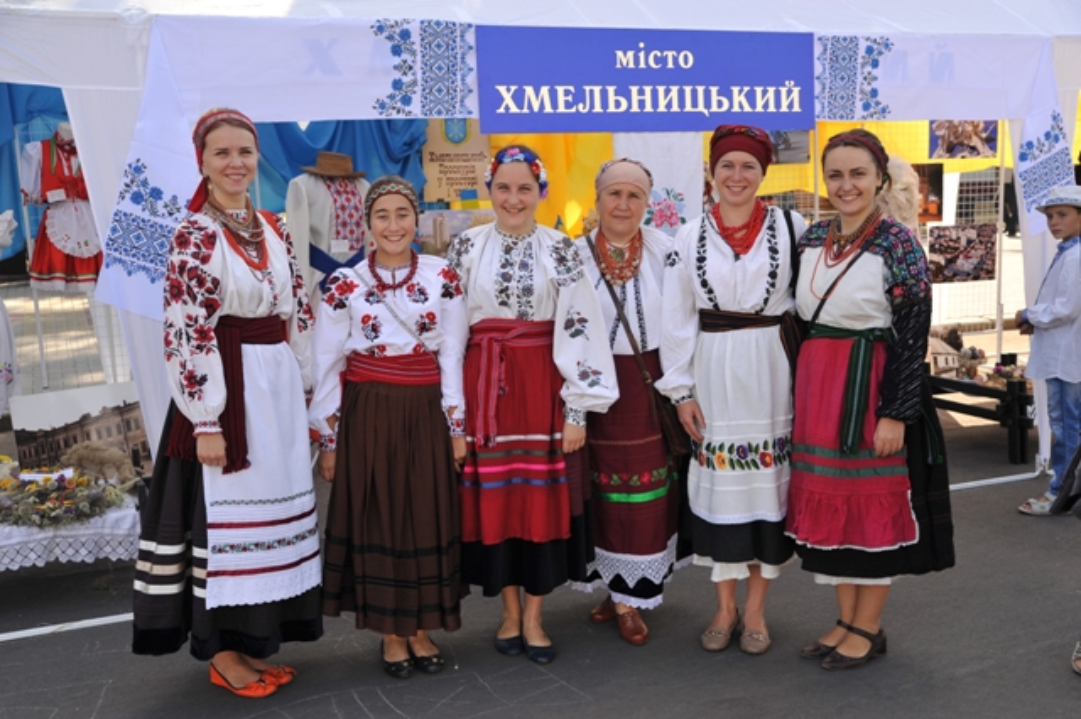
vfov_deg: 26.0
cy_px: 360
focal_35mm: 52
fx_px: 1561
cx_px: 540
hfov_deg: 38.2
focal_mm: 52
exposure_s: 1/320
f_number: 5.6
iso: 250
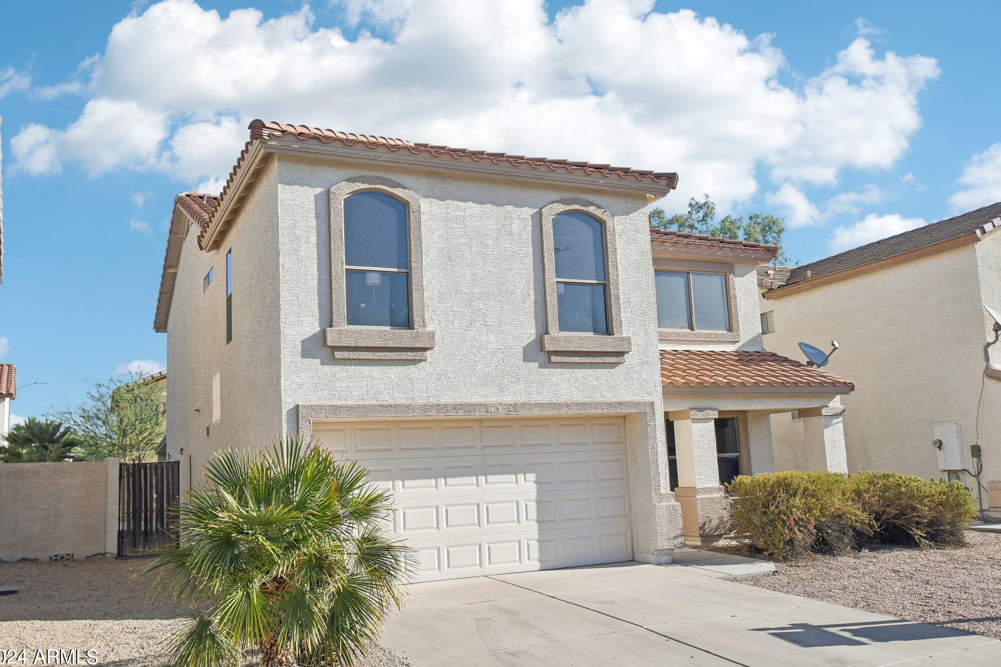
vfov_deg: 42.3
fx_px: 862
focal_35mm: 31
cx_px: 499
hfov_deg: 60.3
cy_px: 344
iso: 100
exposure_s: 1/320
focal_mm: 20
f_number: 8
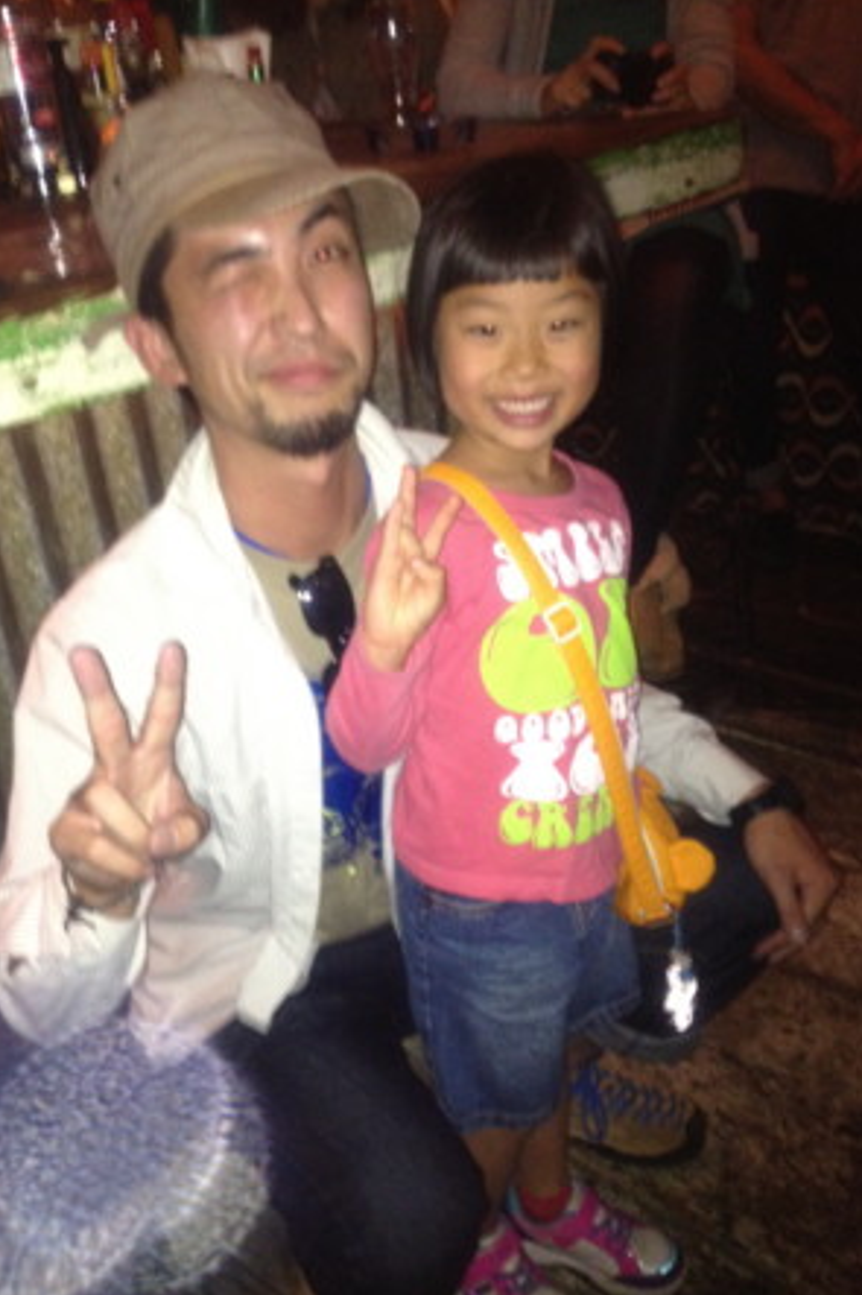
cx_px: 392
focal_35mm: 37
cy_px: 652
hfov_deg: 35.9
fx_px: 1330
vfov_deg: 51.9
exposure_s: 1/16
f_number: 2.4
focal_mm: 4.28
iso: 320
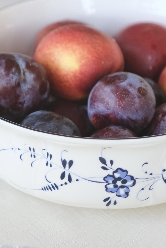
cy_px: 62
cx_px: 95
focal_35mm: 157
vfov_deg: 13.0
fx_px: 1085
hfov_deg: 8.7
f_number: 2.8
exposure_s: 1/150
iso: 1250
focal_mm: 50
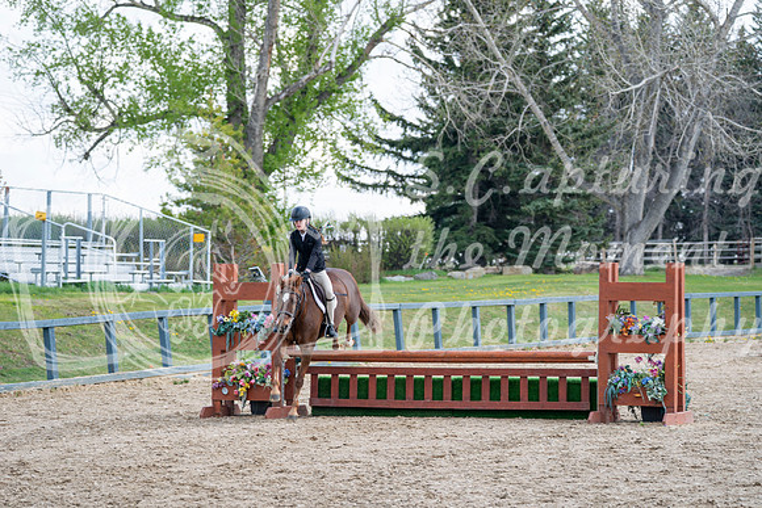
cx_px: 381
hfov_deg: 12.5
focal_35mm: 164
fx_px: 3472
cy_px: 254
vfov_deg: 8.4
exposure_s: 1/200
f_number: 5.6
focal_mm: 164
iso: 125
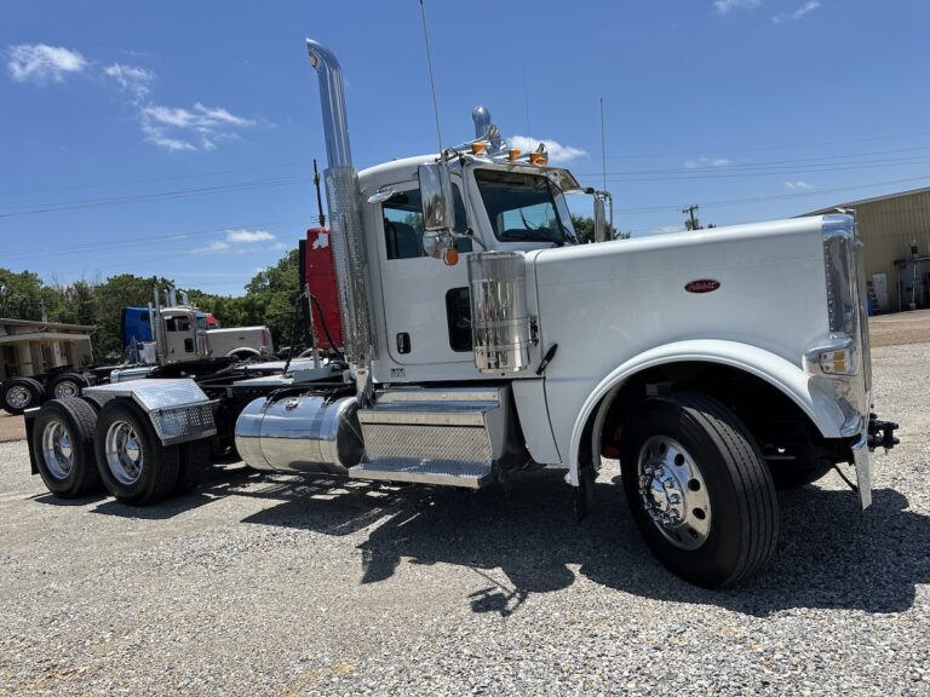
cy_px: 348
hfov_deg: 71.6
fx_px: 645
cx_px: 465
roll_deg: +7.3
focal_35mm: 24
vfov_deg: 56.8
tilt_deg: -1.8
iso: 80
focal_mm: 6.86
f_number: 1.78
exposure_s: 1/5263
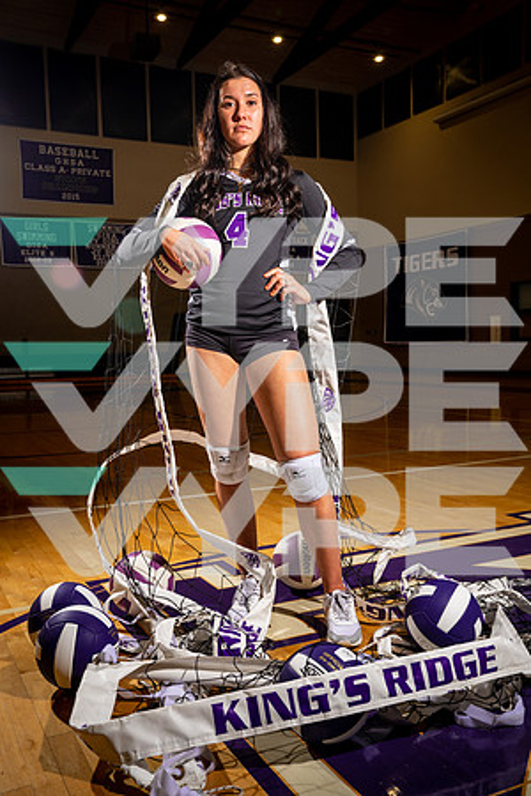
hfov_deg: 38.9
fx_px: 752
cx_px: 266
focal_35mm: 34
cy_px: 398
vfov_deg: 55.8
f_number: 8
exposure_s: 1/125
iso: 200
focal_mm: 34
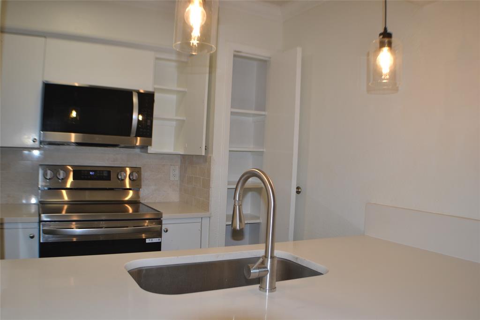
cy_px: 160
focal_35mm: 36
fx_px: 480
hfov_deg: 53.1
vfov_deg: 36.8
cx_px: 240
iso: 400
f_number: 4
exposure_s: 1/125
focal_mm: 24
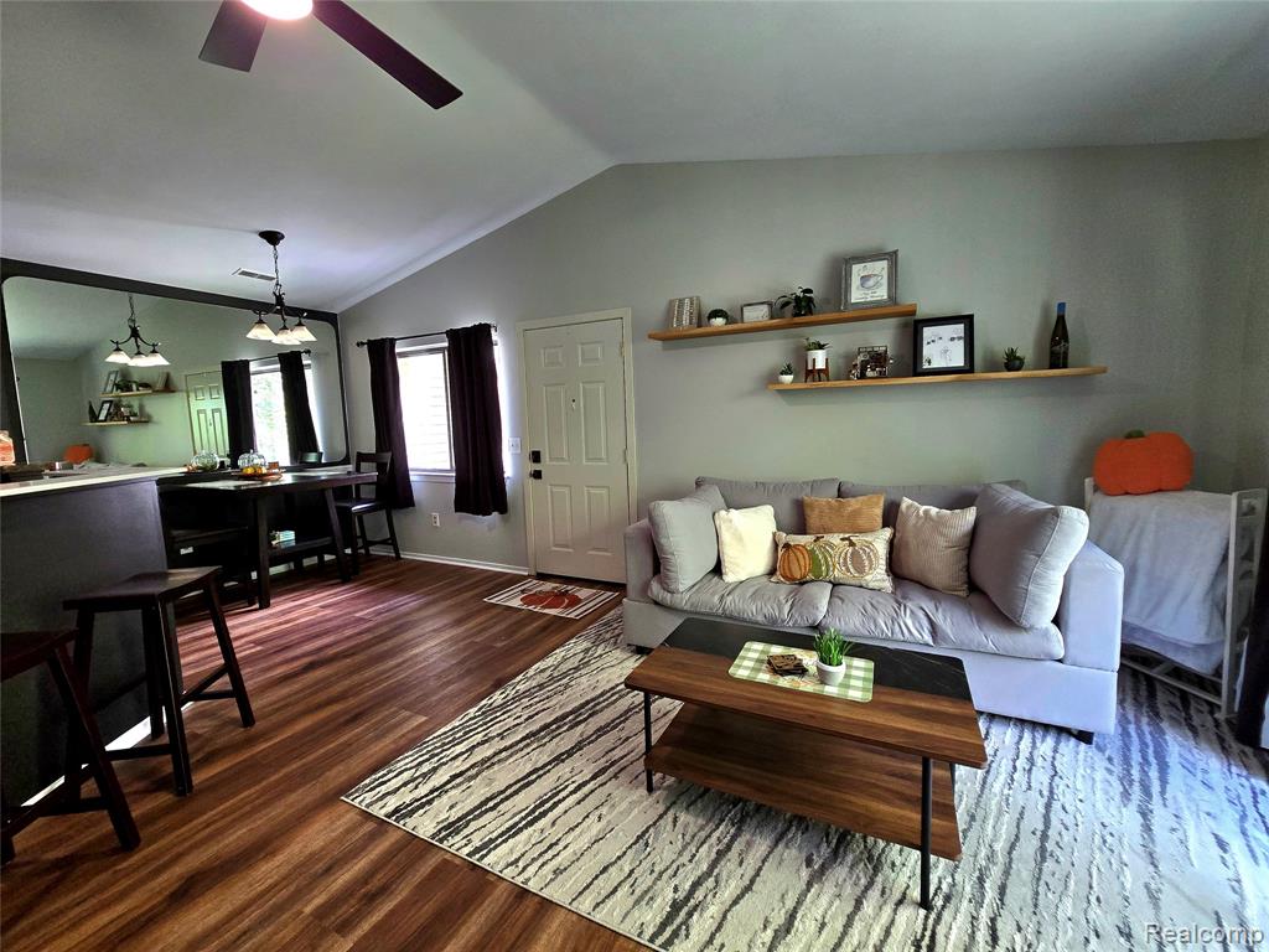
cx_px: 634
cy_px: 476
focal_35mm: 13
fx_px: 477
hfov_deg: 106.2
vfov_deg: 89.9
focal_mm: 2.2
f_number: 2.2
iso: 250
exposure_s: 1/60.2
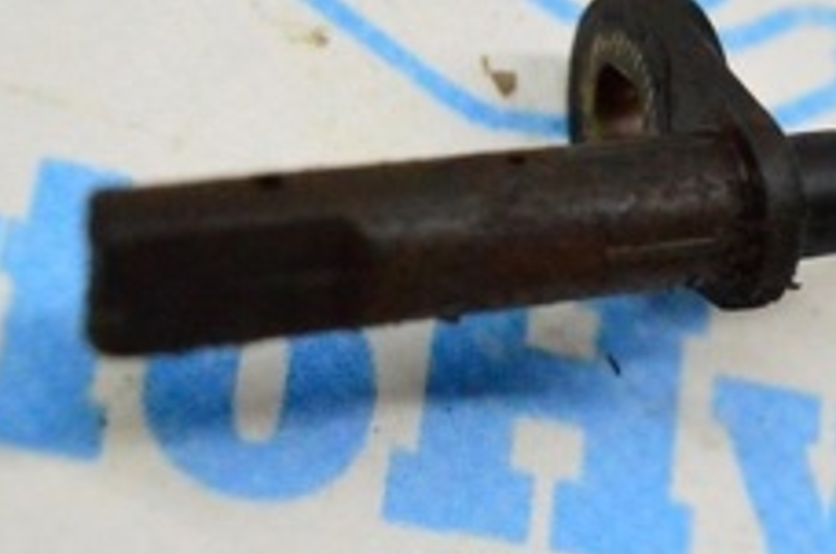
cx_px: 601
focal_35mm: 101
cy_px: 130
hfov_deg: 20.1
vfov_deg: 13.4
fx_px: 2341
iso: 6400
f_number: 4
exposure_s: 1/1000
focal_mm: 24
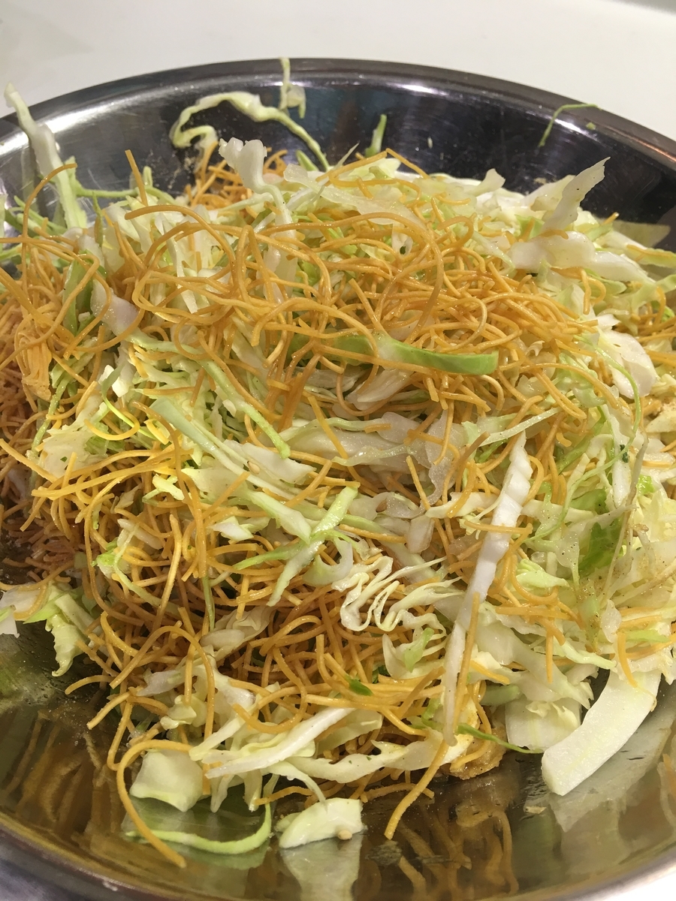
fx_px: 755
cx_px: 338
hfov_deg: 48.2
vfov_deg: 61.7
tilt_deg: -49.2
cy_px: 450
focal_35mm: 29
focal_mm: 4.15
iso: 25
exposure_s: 1/15
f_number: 2.2
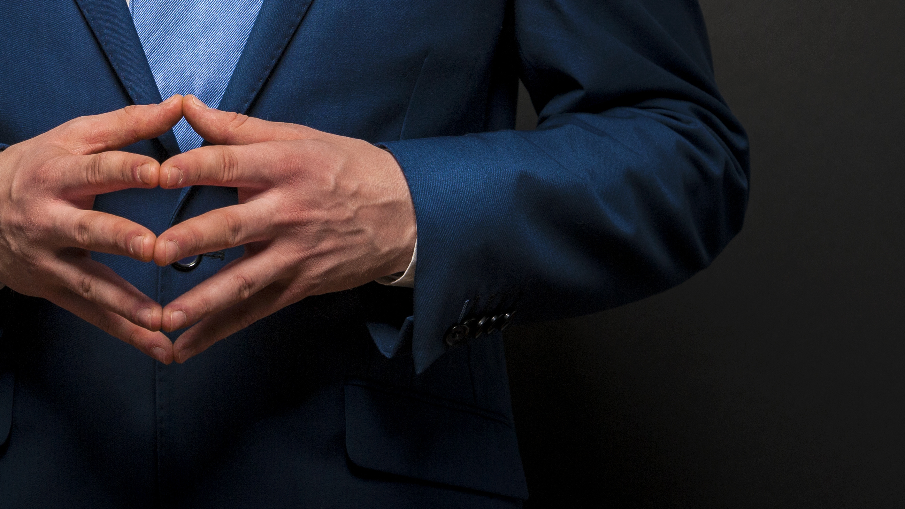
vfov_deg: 6.1
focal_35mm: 199
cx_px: 183
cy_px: 30
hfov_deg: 10.8
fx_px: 4776
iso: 200
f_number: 8
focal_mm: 116
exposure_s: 1/160
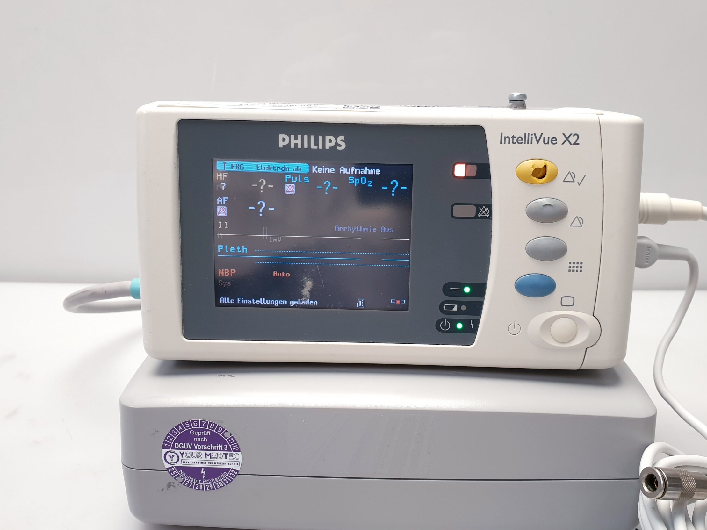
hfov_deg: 59.9
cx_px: 379
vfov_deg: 46.8
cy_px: 259
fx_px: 613
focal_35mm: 30
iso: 80
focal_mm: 4.3
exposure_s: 1/50
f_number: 2.4
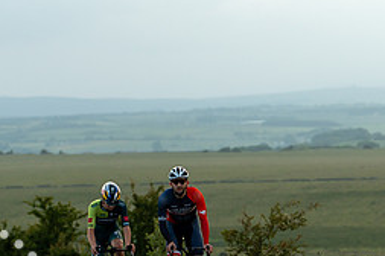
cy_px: 277
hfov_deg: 8.9
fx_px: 2478
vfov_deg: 5.9
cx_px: 172
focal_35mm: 232
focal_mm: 101
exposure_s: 1/1250
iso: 400
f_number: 3.2
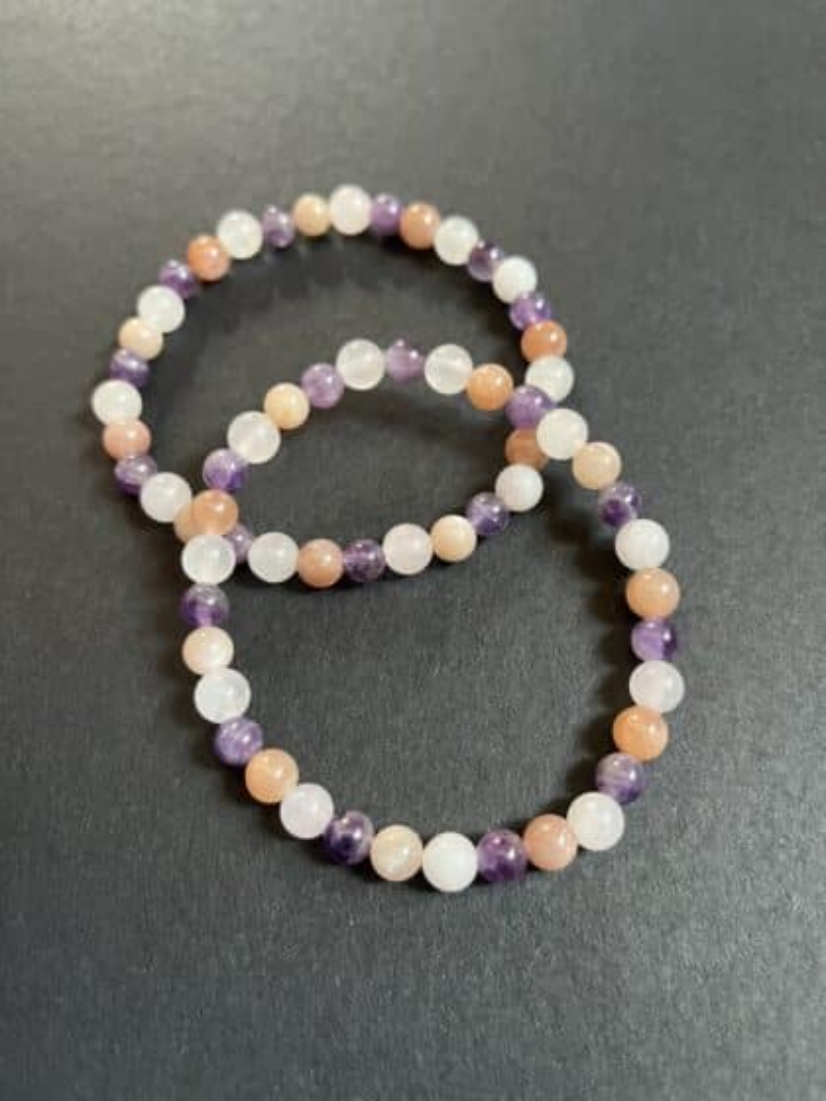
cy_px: 550
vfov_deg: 67.3
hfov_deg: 53.1
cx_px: 413
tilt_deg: -66.1
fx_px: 827
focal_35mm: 26
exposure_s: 1/60
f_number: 1.6
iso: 500
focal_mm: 5.1
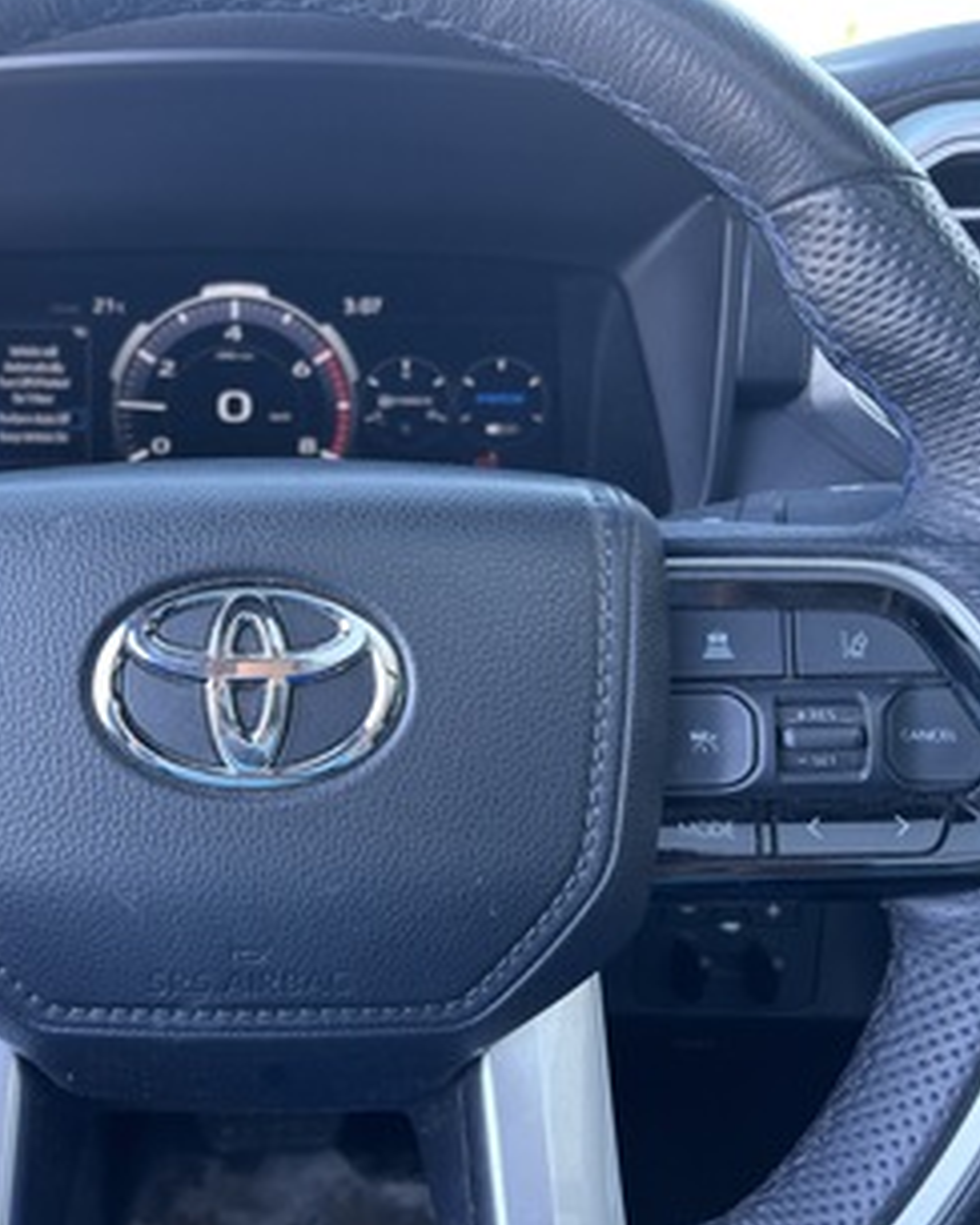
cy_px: 608
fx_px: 1269
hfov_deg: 40.8
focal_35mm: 35
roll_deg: -2.5
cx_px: 229
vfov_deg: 51.5
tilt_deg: -23.2
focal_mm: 5.96
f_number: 1.6
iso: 125
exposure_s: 1/82
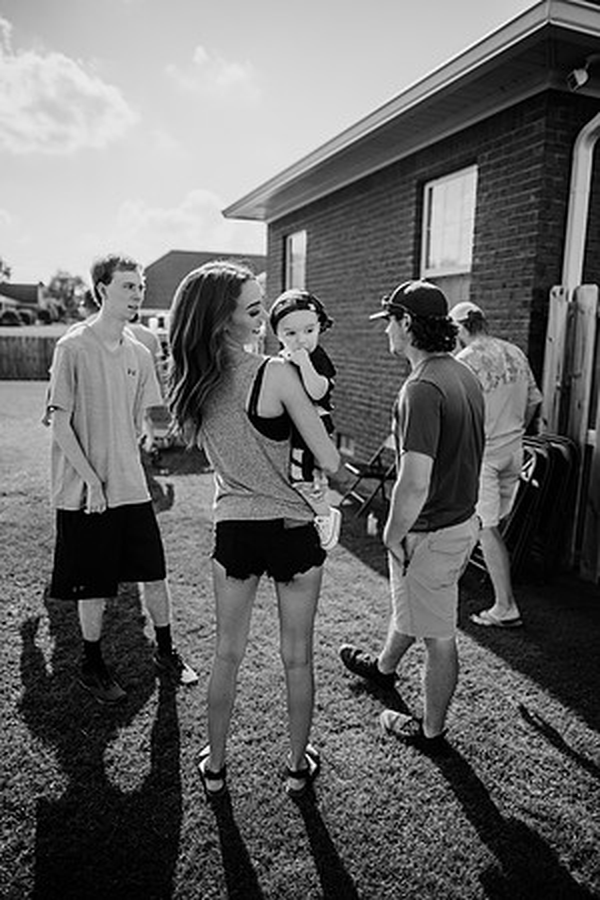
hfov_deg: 53.1
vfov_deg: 73.7
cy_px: 450
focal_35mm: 24
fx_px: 600
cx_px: 300
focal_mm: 24
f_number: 2.2
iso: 100
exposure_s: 1/2500
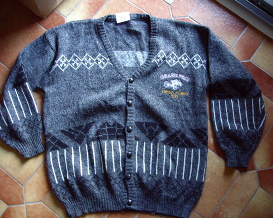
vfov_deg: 37.3
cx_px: 133
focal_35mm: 40
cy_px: 109
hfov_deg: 45.8
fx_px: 323
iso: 200
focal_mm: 6.2
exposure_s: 1/8
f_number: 2.7
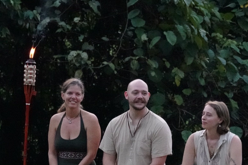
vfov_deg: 4.4
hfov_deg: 6.7
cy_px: 128
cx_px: 141
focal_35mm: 309
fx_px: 2129
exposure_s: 1/2000
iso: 6400
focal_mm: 54.57
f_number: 4
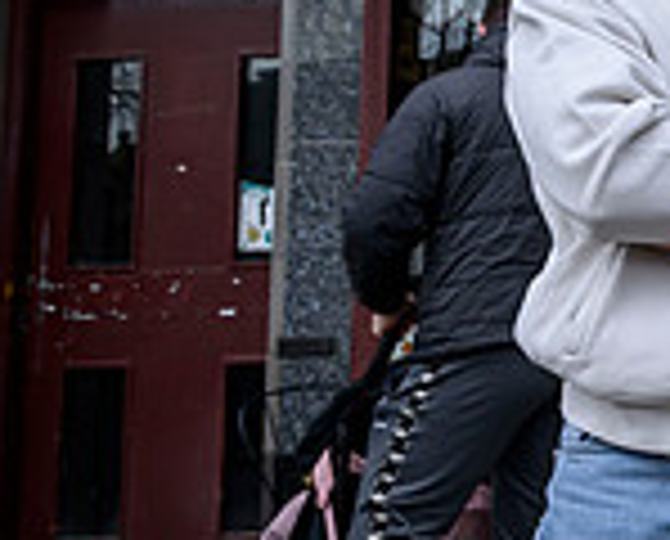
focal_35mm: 100
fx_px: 1988
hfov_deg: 14.9
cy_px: 48
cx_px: 1417
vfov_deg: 15.3
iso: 500
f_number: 5.6
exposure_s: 1/1600
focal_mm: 24
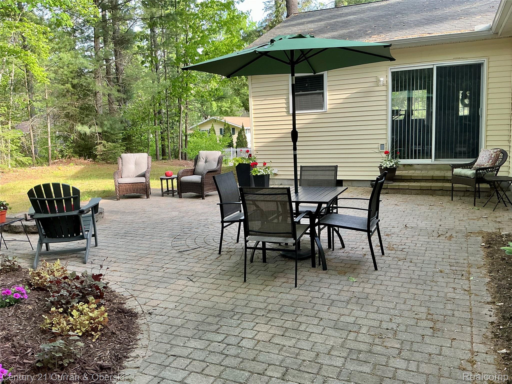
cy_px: 192
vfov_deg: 49.7
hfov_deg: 63.4
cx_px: 256
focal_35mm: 28
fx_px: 414
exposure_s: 1/122
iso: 50
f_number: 1.8
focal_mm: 3
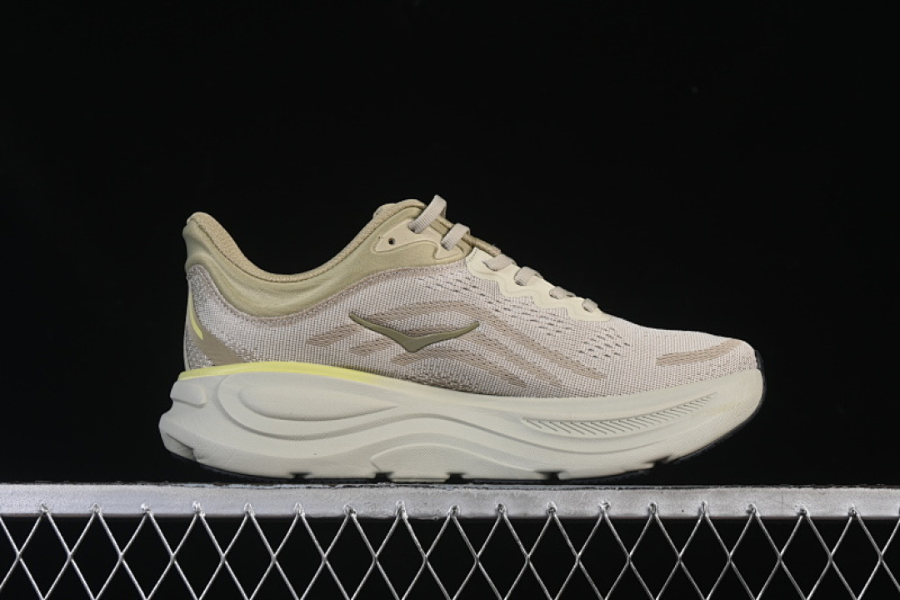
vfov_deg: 18.2
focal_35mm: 75
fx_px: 1875
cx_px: 450
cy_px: 300
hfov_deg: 27.0
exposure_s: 1/80
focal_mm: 50
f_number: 8
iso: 160
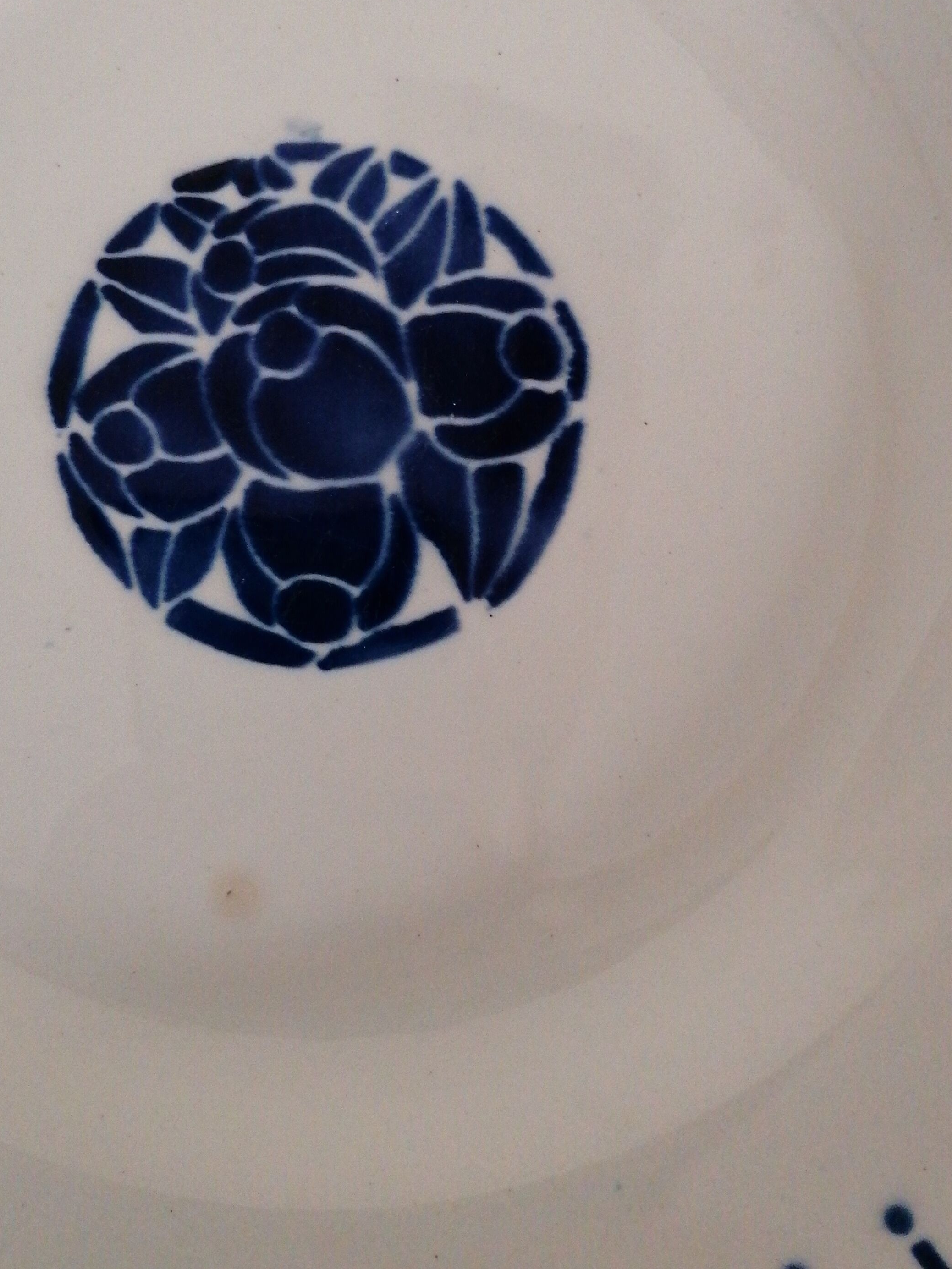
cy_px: 464
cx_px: 393
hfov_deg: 36.7
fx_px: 1430
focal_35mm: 39
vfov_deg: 47.4
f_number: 1.8
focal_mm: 4.75
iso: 800
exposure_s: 1/16.7
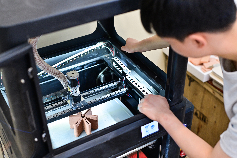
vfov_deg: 27.0
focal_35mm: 50
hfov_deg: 39.6
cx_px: 118
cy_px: 79
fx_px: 329
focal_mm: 50
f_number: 2.8
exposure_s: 1/125
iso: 2000
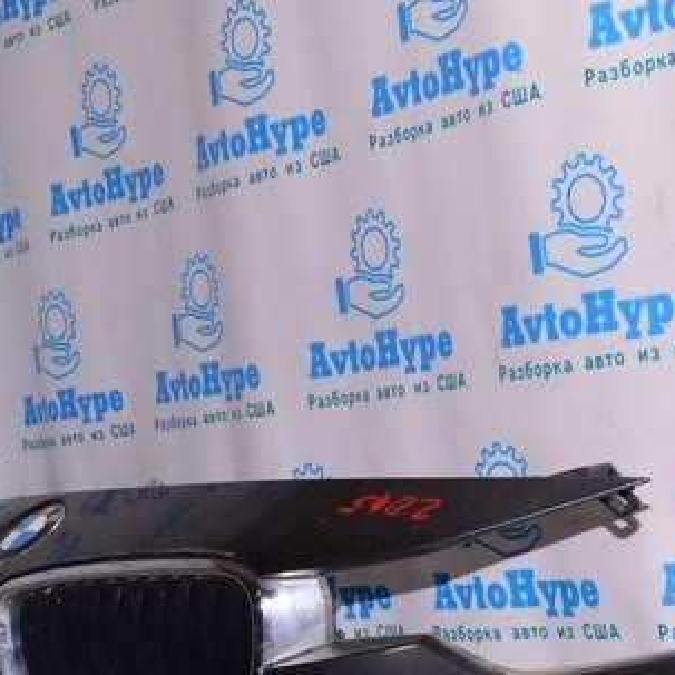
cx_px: 635
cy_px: 438
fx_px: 1897
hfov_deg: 19.7
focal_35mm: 86
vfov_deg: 20.1
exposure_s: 1/200
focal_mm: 20
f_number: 8
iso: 1600
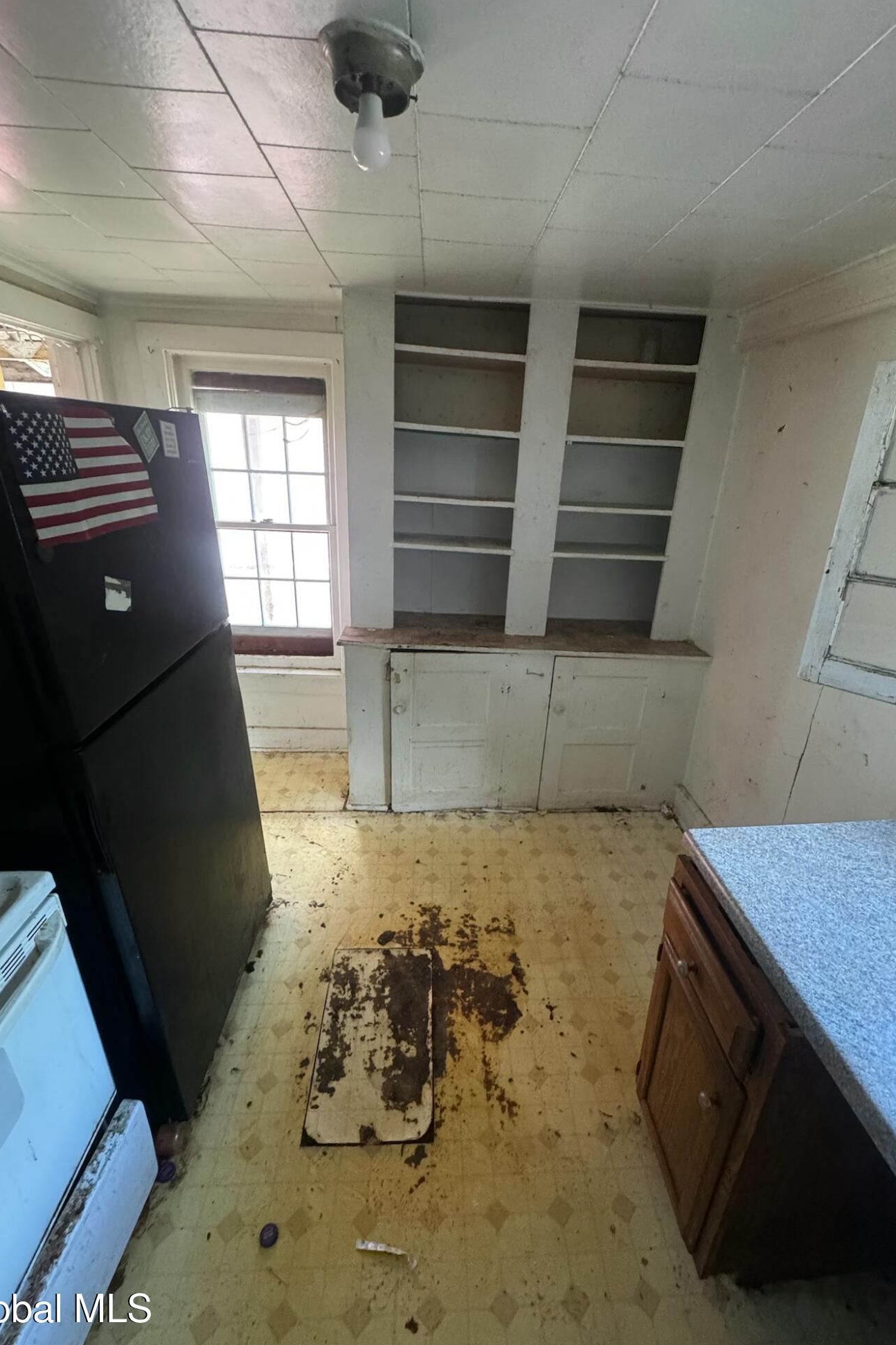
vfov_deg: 100.4
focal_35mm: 15
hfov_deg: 77.3
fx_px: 560
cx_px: 466
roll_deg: -2.2
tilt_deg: -20.5
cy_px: 679
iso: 640
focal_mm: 2.22
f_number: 2.2
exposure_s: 1/60
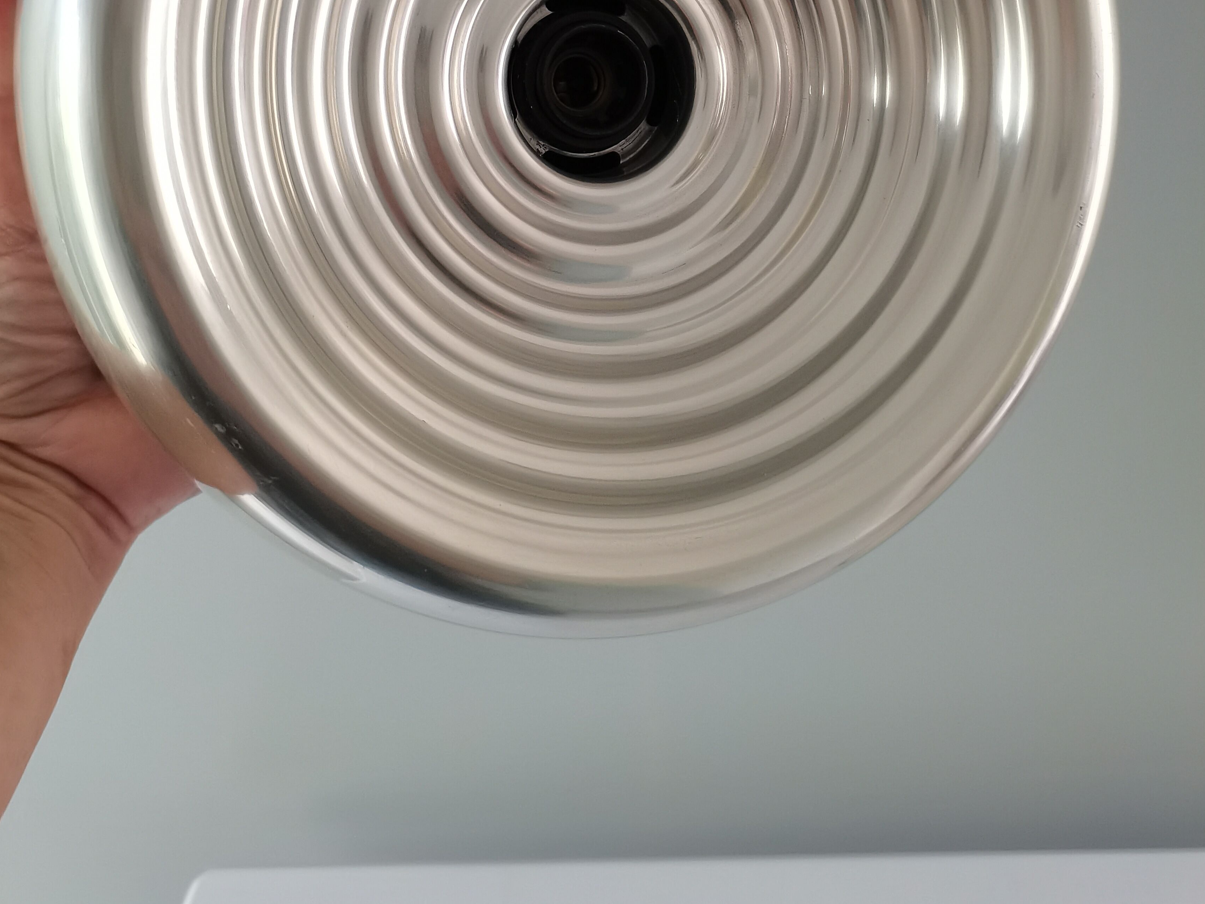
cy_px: 157
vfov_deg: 38.8
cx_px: 606
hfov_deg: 52.6
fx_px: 1218
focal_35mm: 35
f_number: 1.8
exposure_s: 1/33.3
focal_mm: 5.58
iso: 500
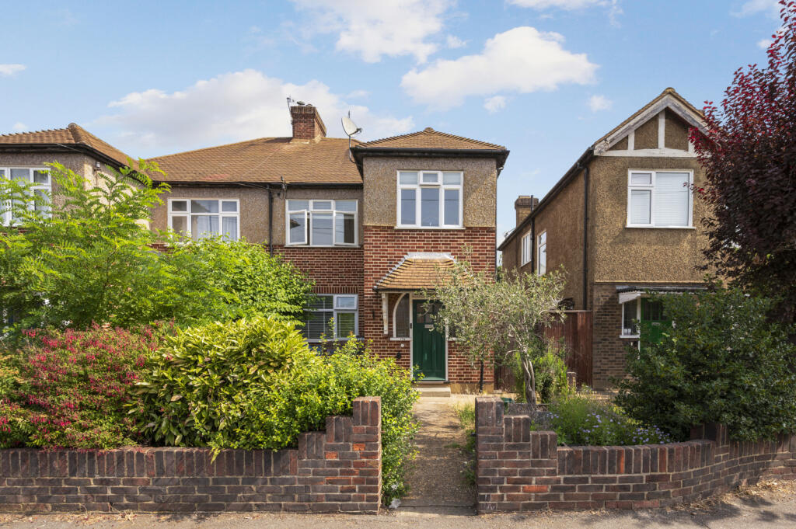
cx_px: 398
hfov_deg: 100.4
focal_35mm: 15
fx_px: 331
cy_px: 264
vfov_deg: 77.2
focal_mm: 15
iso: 200
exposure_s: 1/250
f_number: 8
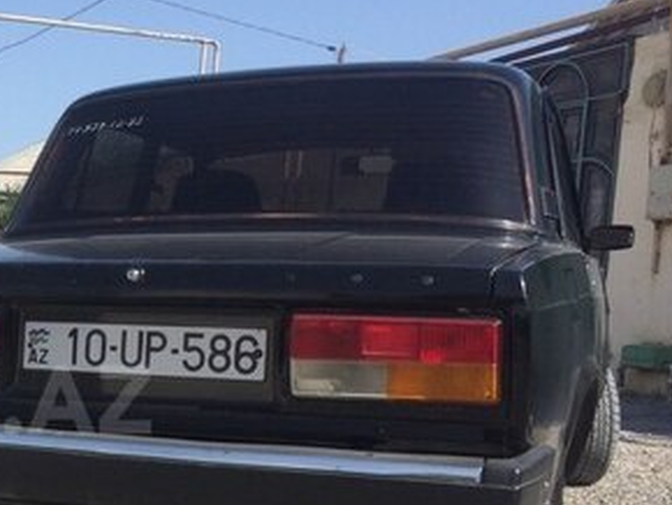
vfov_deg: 22.0
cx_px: -86
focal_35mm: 66
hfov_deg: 26.8
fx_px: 1282
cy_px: 400
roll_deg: -2.5
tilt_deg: -6.8
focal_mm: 4.15
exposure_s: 1/2740
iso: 32
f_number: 2.2
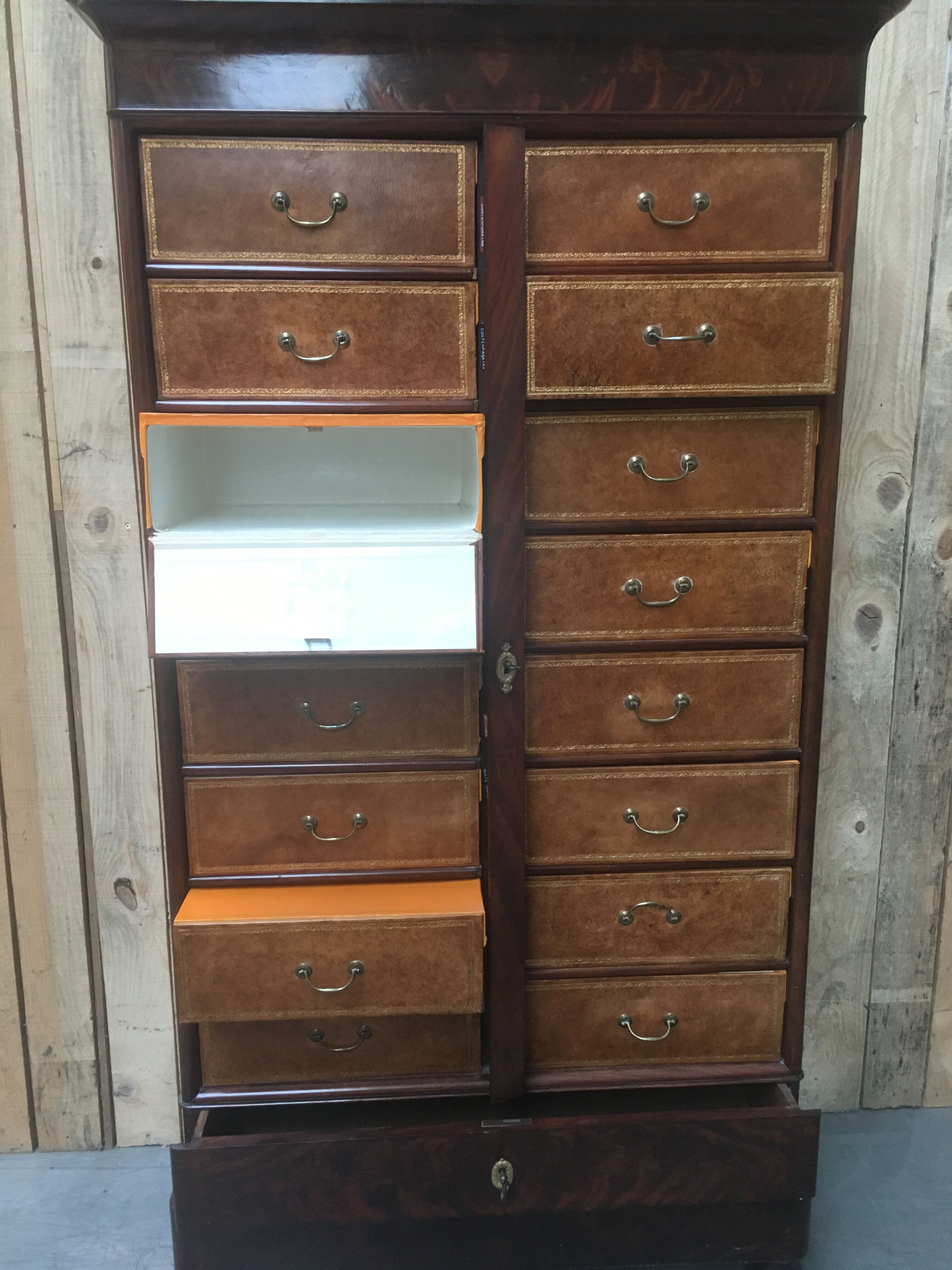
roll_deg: -0.9
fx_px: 1063
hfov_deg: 48.2
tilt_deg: -12.9
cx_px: 476
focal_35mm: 29
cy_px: 635
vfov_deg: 61.7
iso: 160
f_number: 2.2
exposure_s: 1/33
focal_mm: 4.15
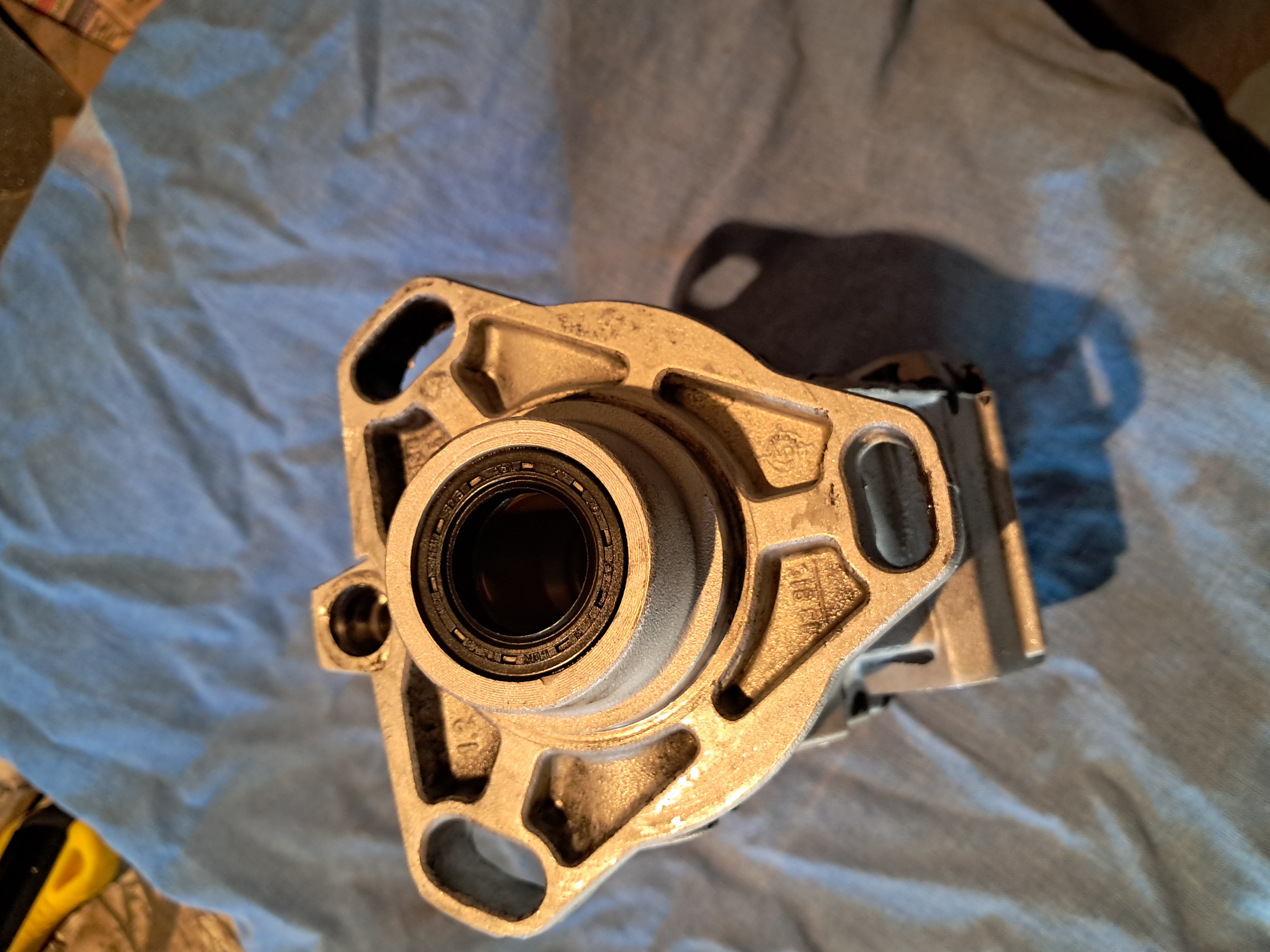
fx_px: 1064
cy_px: 478
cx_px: 662
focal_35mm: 29
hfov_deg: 61.6
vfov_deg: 48.2
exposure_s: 1/33
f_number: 1.8
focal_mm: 4
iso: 500
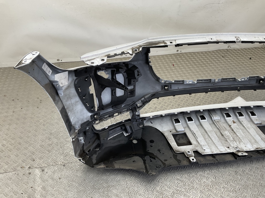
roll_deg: -5.3
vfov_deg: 48.2
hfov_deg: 61.7
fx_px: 222
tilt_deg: -36.6
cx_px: 132
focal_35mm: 29
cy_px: 99
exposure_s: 1/120
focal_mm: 3
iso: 32
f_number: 1.8
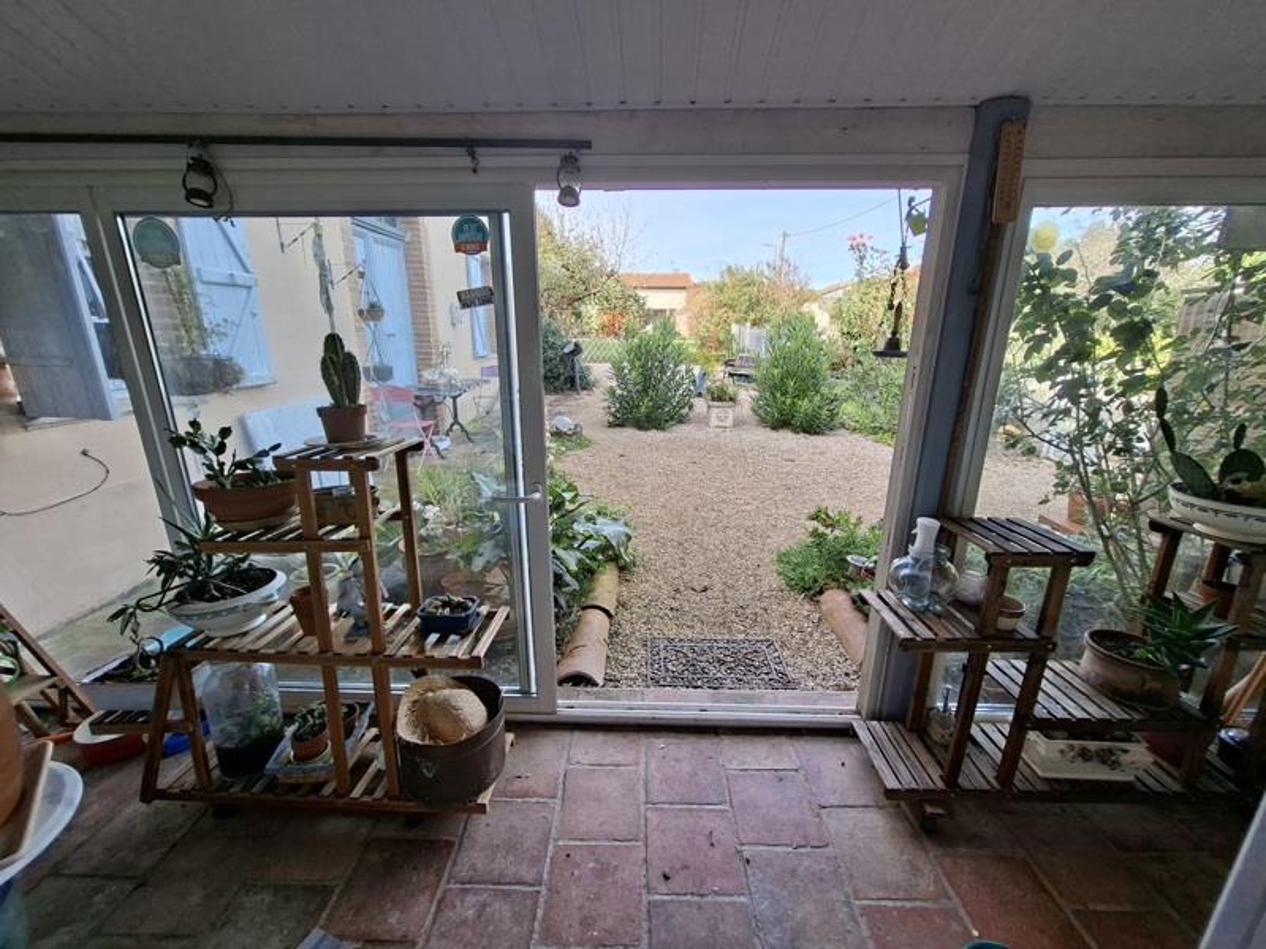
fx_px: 475
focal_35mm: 13
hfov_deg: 106.2
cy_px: 474
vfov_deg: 89.9
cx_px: 633
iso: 40
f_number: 2.2
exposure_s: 1/129
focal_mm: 1.74
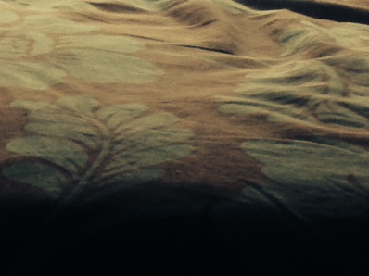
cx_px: -504
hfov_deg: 10.2
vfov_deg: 8.7
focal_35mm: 170
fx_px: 1811
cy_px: 78
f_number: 2.4
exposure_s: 1/24
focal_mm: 4.12
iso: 50
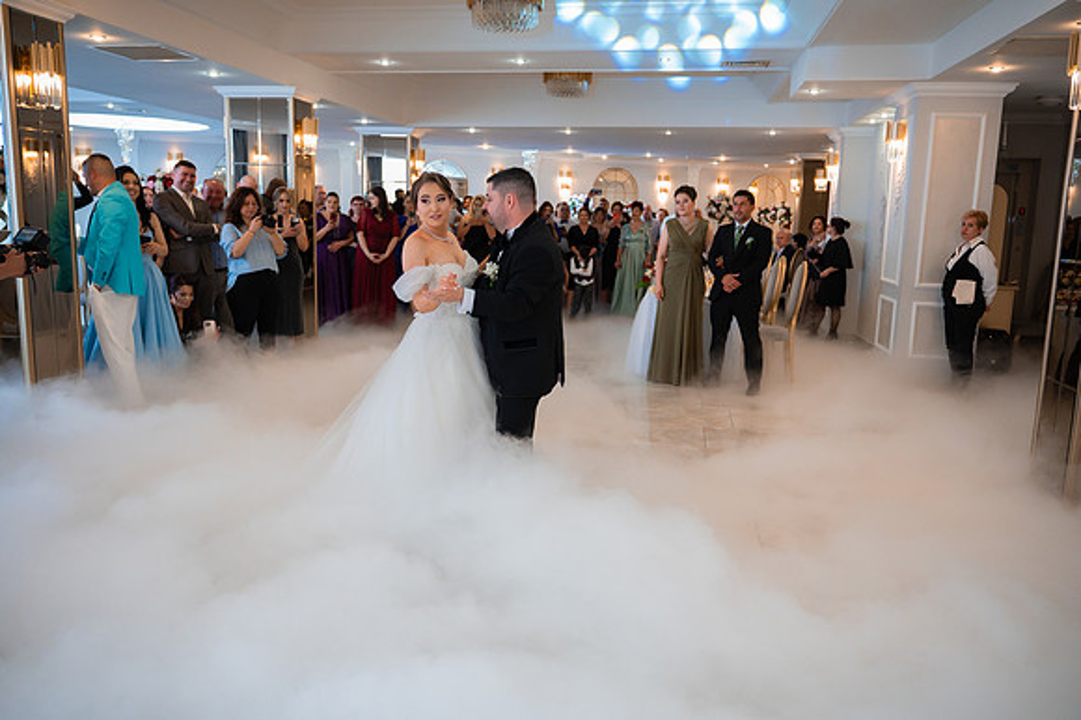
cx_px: 540
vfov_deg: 46.4
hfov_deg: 65.5
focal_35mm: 28
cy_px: 360
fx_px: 840
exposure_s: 1/320
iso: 2500
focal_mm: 28
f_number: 2.8
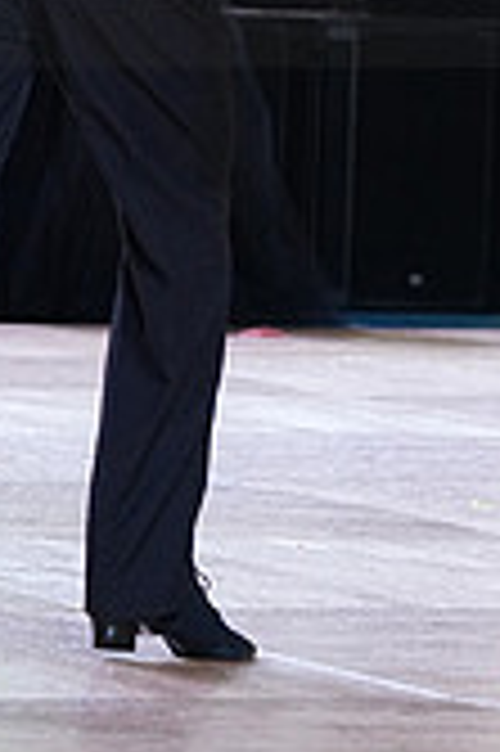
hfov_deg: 3.4
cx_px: 484
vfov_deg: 5.1
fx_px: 8496
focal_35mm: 407
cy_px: -81
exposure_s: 1/500
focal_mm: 117
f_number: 4
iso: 2000
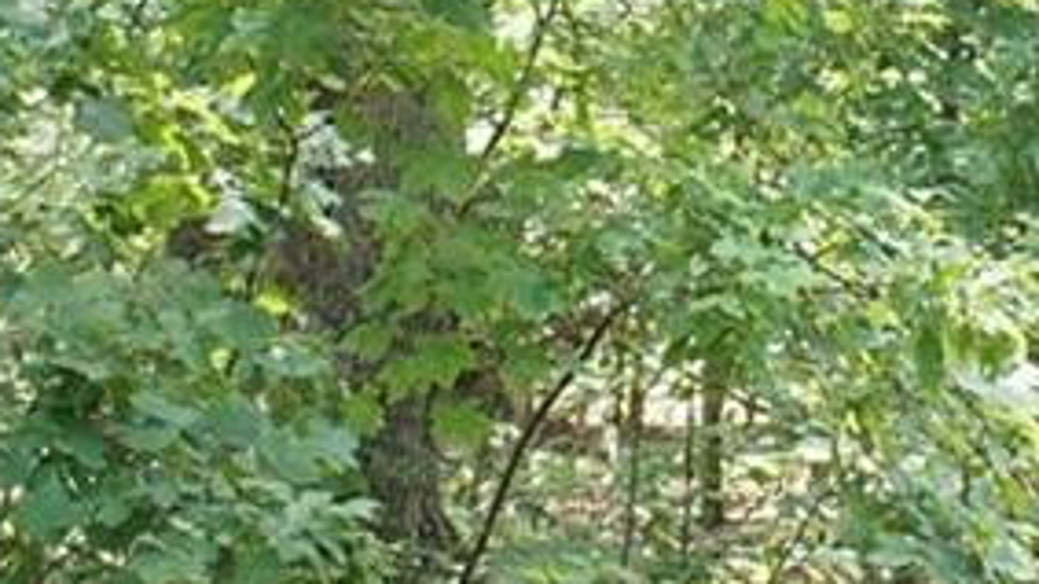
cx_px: 925
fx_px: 4407
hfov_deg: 13.3
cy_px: -33
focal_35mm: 160
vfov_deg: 7.5
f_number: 7.1
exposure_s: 1/60
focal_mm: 18
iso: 320
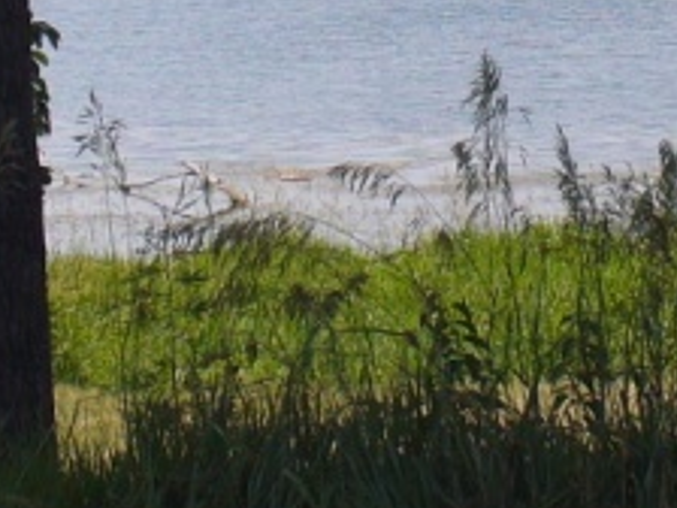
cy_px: -172
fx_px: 3305
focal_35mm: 169
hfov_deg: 11.7
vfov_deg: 8.6
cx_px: 490
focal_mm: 6.1
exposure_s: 1/320
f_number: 5.6
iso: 80
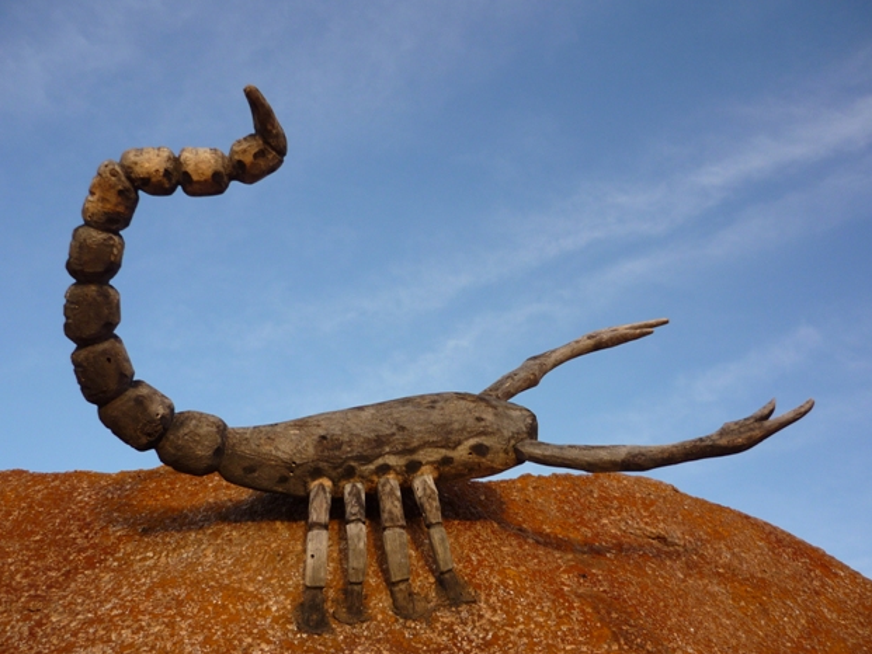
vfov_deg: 41.8
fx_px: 857
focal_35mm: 34
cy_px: 335
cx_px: 441
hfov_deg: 53.9
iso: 100
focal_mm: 5.5
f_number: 2.8
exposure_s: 1/250
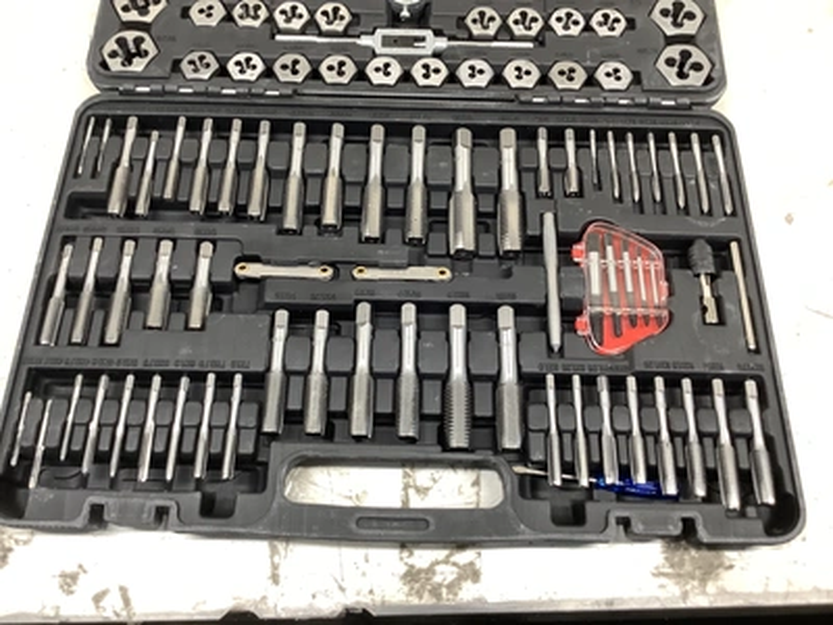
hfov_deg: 58.4
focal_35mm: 31
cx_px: 416
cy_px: 312
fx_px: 746
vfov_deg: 45.4
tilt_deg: -68.7
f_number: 2.4
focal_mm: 3.3
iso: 100
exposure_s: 1/60
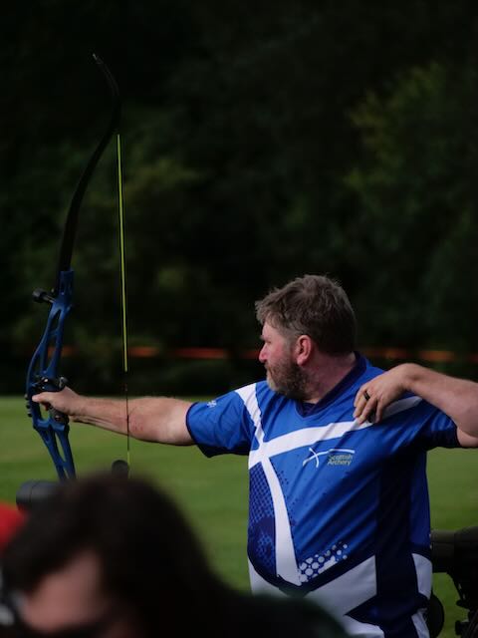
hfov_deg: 4.1
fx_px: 6739
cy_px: 319
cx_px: 239
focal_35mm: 366
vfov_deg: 5.4
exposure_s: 1/10000
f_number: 4.8
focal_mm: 183
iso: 1600
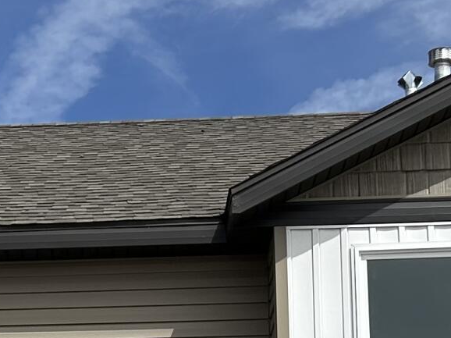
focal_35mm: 135
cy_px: 459
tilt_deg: +9.1
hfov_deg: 14.3
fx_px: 1758
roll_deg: -0.3
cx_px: -52
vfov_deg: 10.7
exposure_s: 1/8000
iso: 50
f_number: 1.5
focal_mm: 5.7
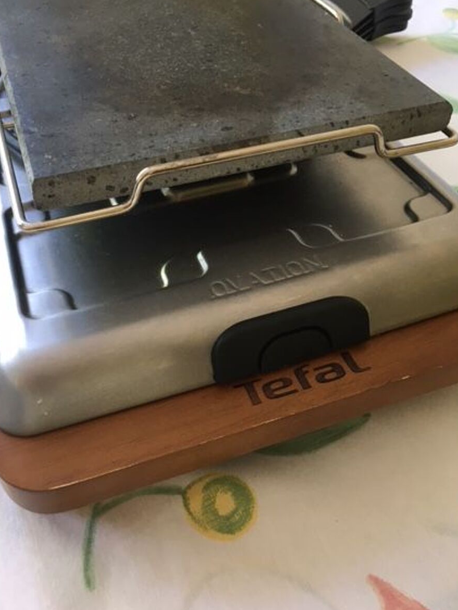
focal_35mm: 33
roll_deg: -0.1
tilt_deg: -42.4
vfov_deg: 55.3
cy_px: 278
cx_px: 208
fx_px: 582
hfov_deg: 42.9
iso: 80
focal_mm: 4.15
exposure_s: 1/33
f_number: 2.2
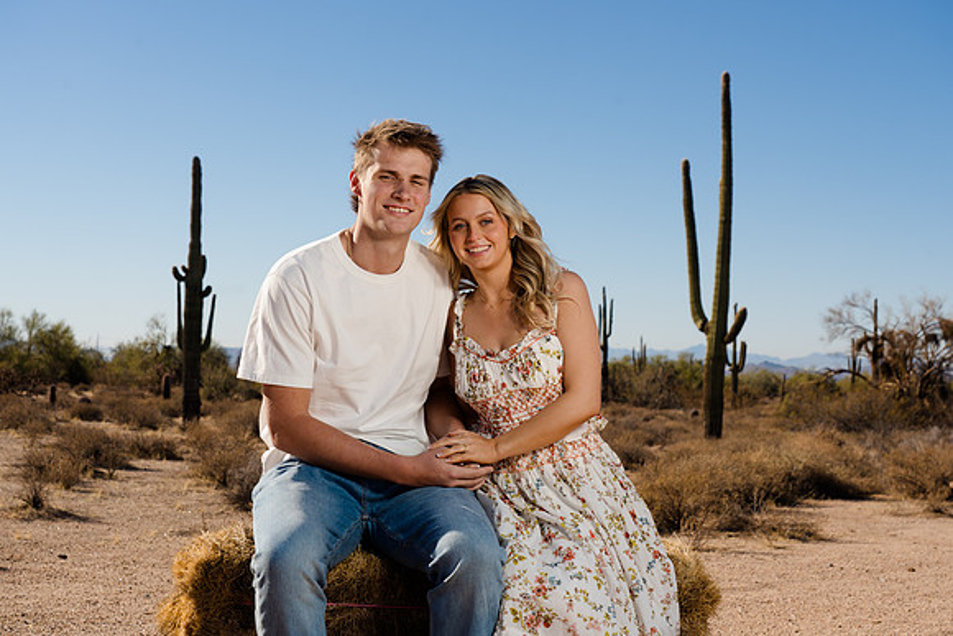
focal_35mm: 53
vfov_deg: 25.5
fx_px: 1403
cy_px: 318
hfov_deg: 37.5
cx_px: 476
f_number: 8
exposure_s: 1/200
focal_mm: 53
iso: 50
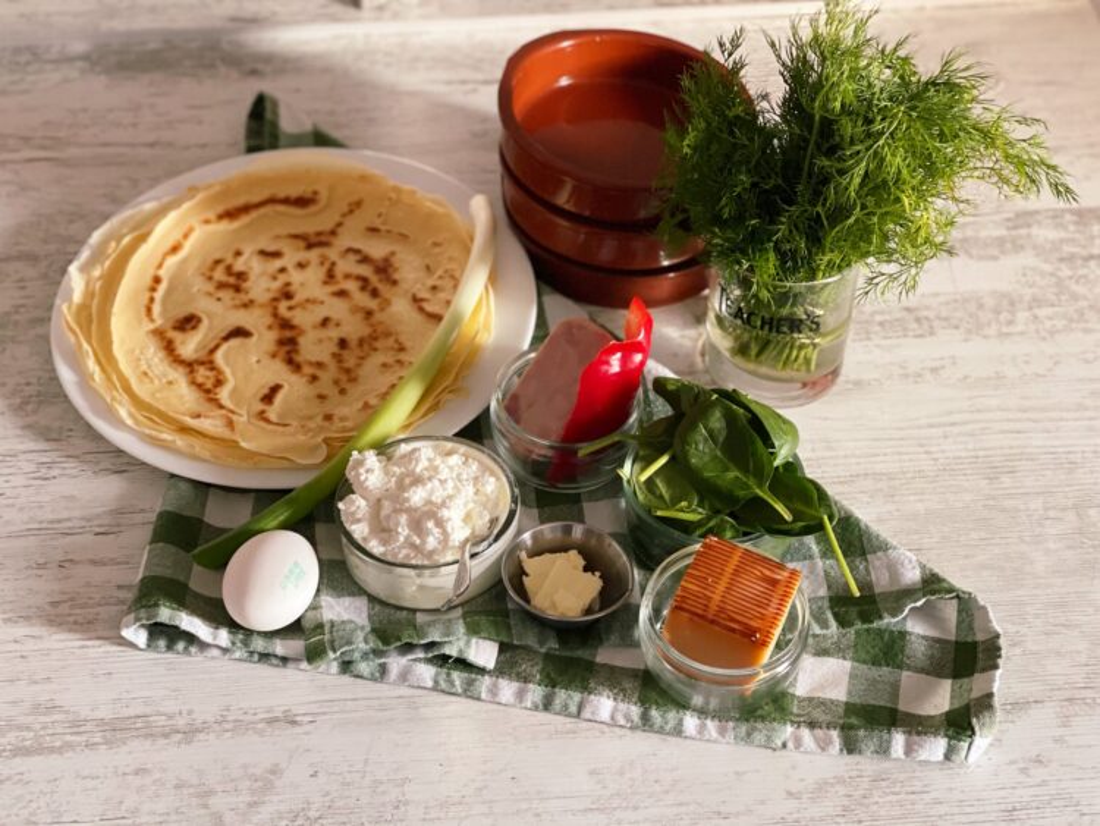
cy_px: 413
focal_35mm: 64
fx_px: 2034
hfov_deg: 30.3
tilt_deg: -46.4
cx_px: 550
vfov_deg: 22.9
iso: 400
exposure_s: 1/40
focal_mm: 7.5
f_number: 2.2
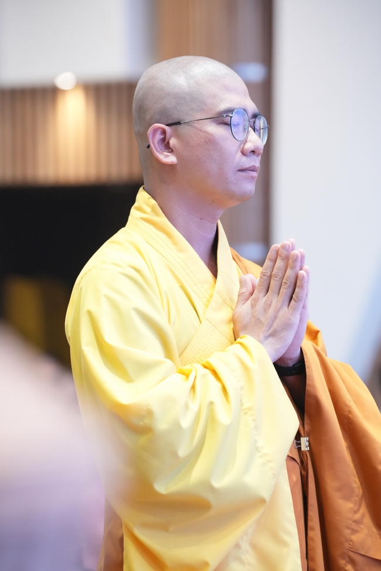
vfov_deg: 15.2
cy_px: 286
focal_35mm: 135
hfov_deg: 10.2
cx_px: 190
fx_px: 2143
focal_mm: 135
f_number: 4
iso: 6400
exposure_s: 1/160
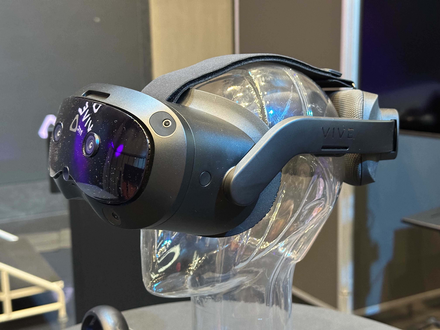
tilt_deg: -12.1
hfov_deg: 39.7
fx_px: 610
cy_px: 165
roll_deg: +1.8
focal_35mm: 48
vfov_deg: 30.3
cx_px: 220
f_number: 1.78
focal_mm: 6.86
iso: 500
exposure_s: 1/30
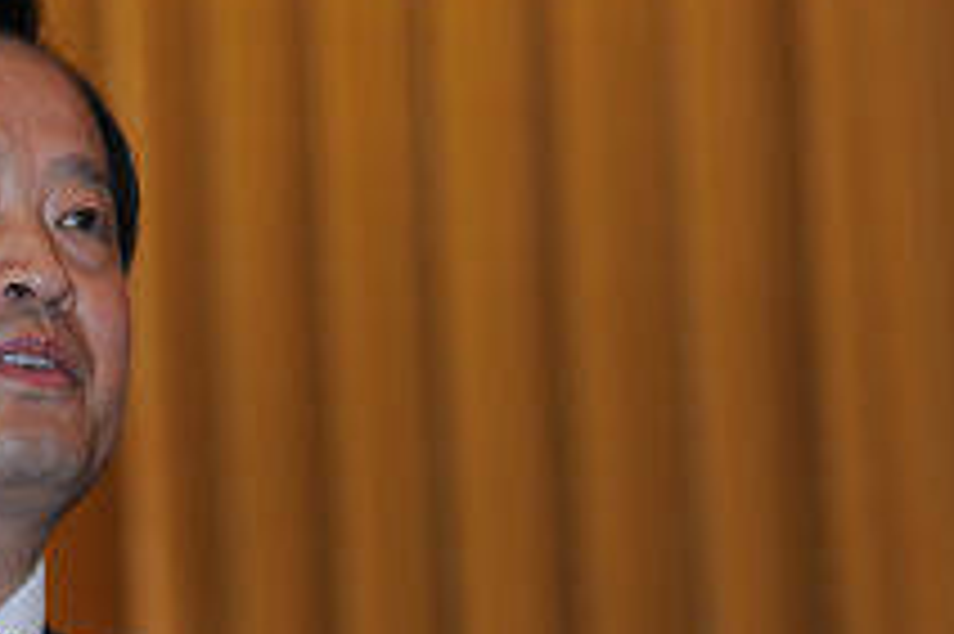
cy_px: 614
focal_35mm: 366
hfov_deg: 5.6
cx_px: 158
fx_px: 9691
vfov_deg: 3.7
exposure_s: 1/60
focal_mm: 155
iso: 320
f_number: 5.6
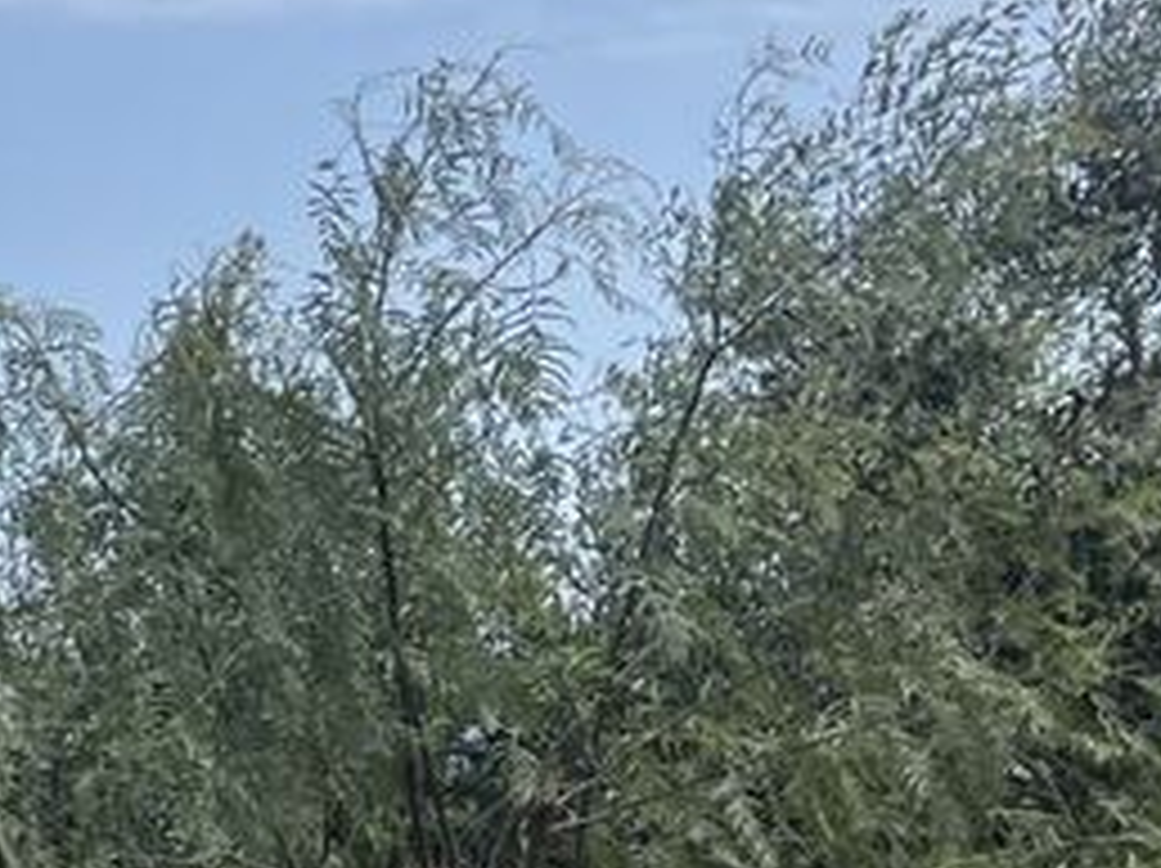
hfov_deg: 13.9
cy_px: 688
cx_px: -1120
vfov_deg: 12.2
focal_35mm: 121
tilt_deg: -0.8
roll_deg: +1.4
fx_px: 4054
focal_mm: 5.1
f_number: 1.6
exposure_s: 1/6897
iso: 50
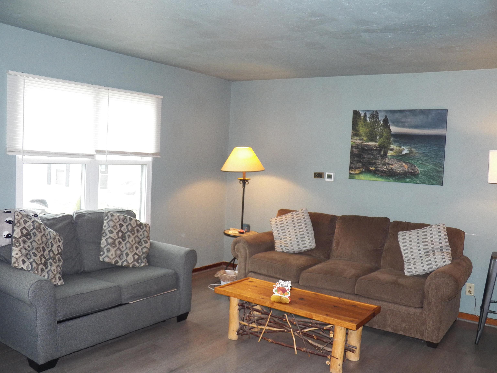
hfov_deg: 58.4
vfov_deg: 45.4
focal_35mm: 31
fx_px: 445
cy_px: 186
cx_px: 248
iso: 160
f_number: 2.8
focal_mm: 5.5
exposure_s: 1/30
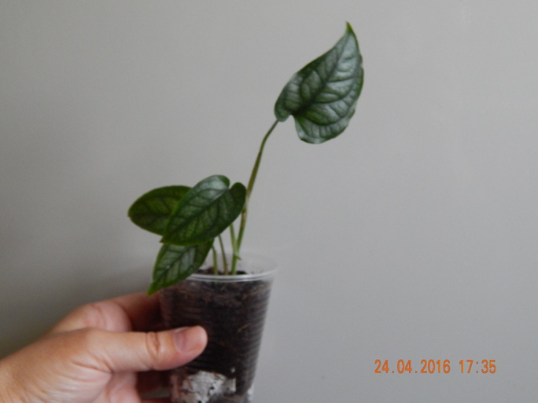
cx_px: 268
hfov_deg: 42.9
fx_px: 684
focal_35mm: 44
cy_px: 203
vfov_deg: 32.9
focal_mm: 7.7
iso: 400
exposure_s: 1/40
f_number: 3.6
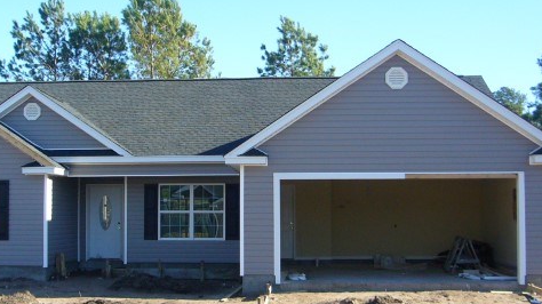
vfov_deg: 22.5
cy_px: 194
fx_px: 761
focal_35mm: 53
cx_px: 241
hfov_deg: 39.1
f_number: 5.6
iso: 100
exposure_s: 1/160
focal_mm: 4.6
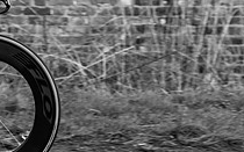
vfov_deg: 4.7
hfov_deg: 7.5
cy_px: -79
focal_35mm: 277
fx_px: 1841
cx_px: -29
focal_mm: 70
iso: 160
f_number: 4
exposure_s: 1/800
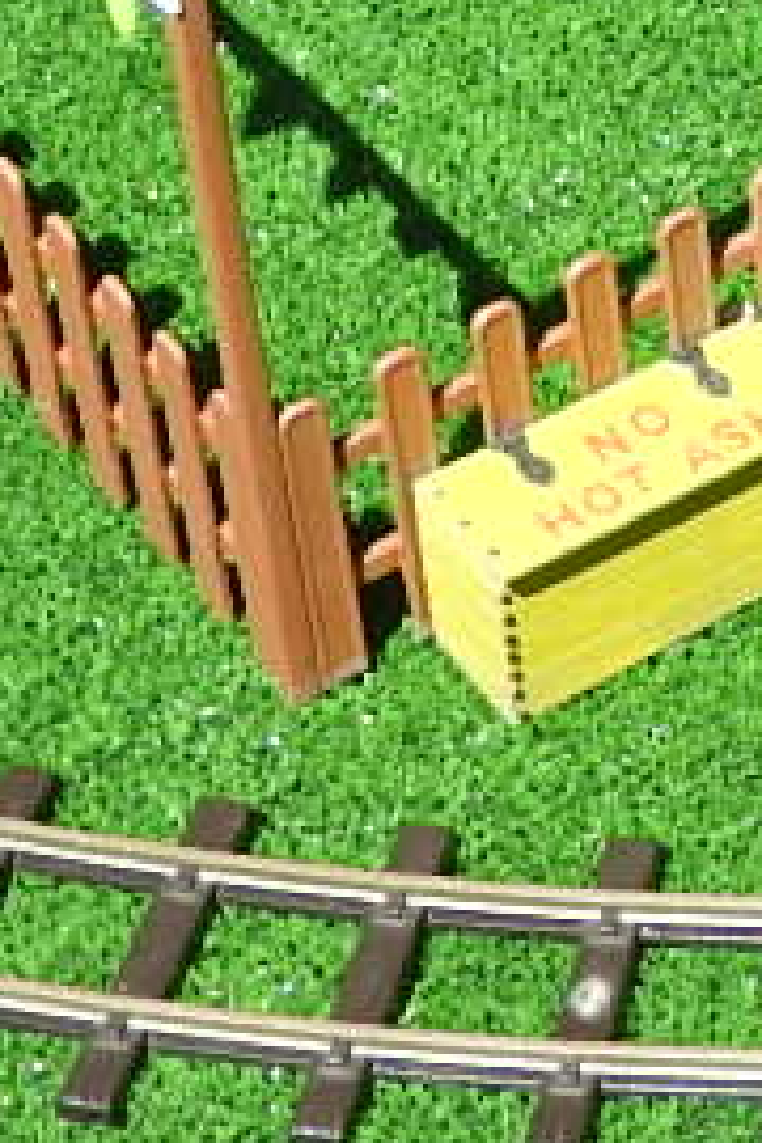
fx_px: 6857
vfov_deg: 9.1
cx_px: 1685
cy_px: -902
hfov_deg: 6.1
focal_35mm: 216
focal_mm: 6.3
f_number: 3.8
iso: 100
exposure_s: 1/500
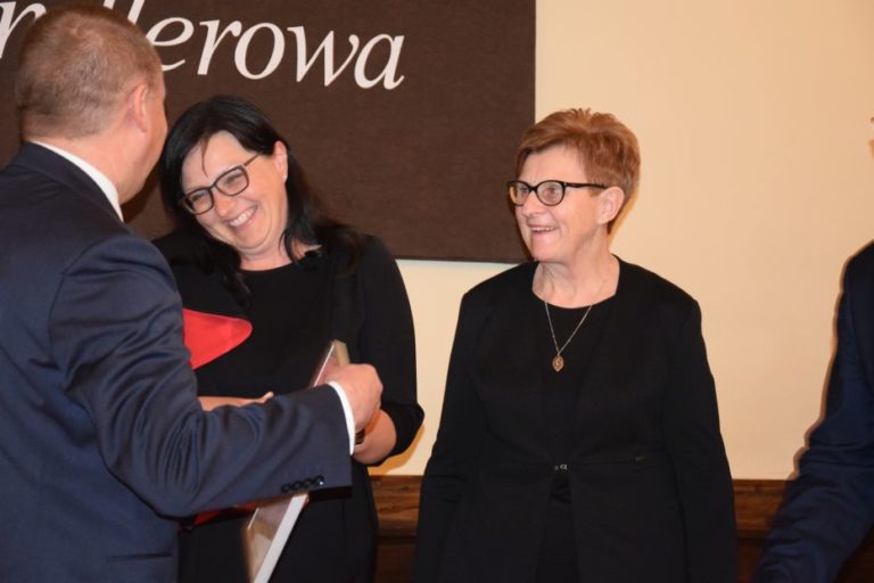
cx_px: 437
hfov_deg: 20.6
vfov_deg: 13.8
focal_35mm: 99
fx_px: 2403
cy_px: 292
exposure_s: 1/60
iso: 3200
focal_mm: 66
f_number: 5.3
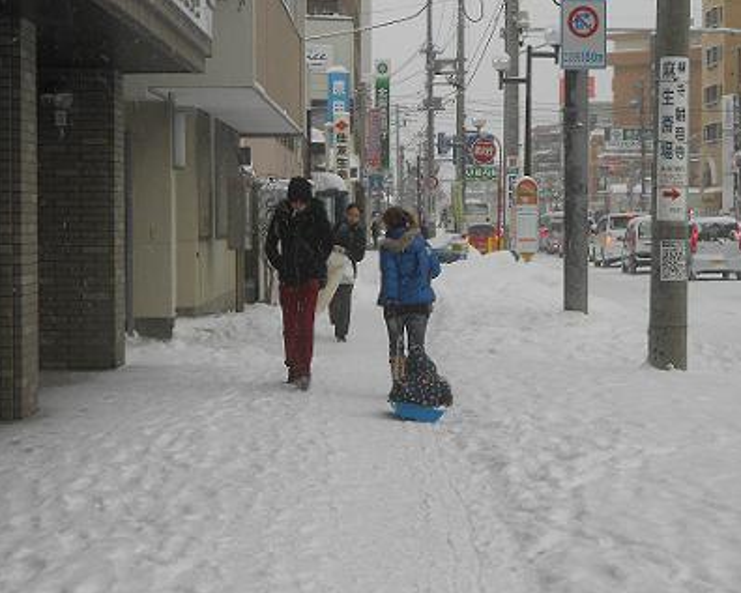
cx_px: 438
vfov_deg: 15.0
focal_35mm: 103
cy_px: 280
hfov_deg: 18.6
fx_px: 2259
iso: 80
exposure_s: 1/80
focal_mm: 15.4
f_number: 6.3
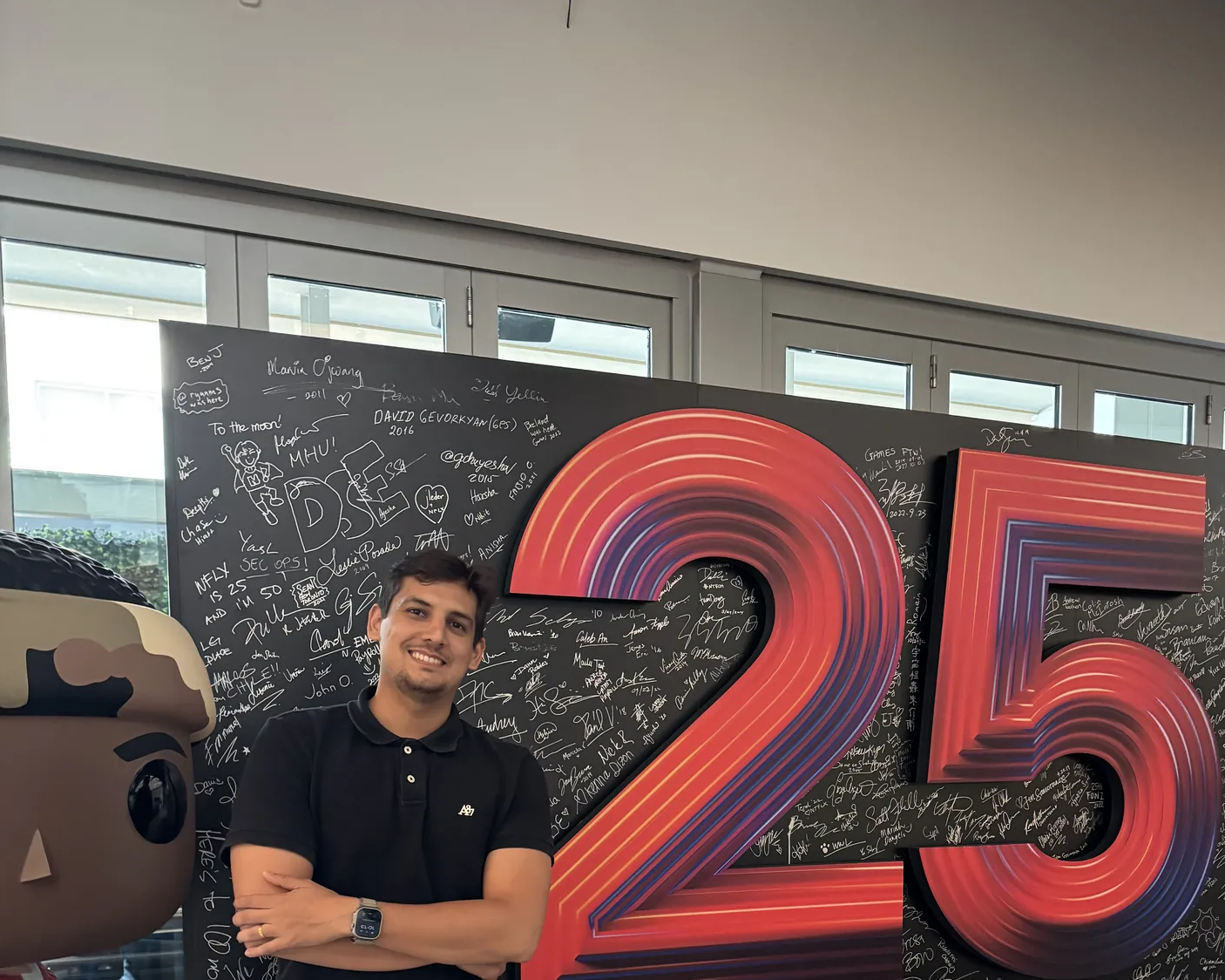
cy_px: 834
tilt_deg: -2.9
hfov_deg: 55.7
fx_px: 1160
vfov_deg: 42.9
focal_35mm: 32
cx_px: 626
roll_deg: +0.9
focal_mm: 6.76
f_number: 1.78
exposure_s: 1/40
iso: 1000
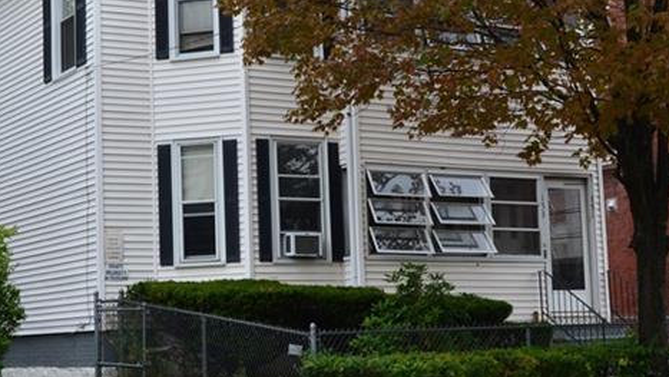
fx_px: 1404
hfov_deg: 26.7
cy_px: 185
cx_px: 244
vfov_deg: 15.3
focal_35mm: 79
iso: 280
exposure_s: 1/250
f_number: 10
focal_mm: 23
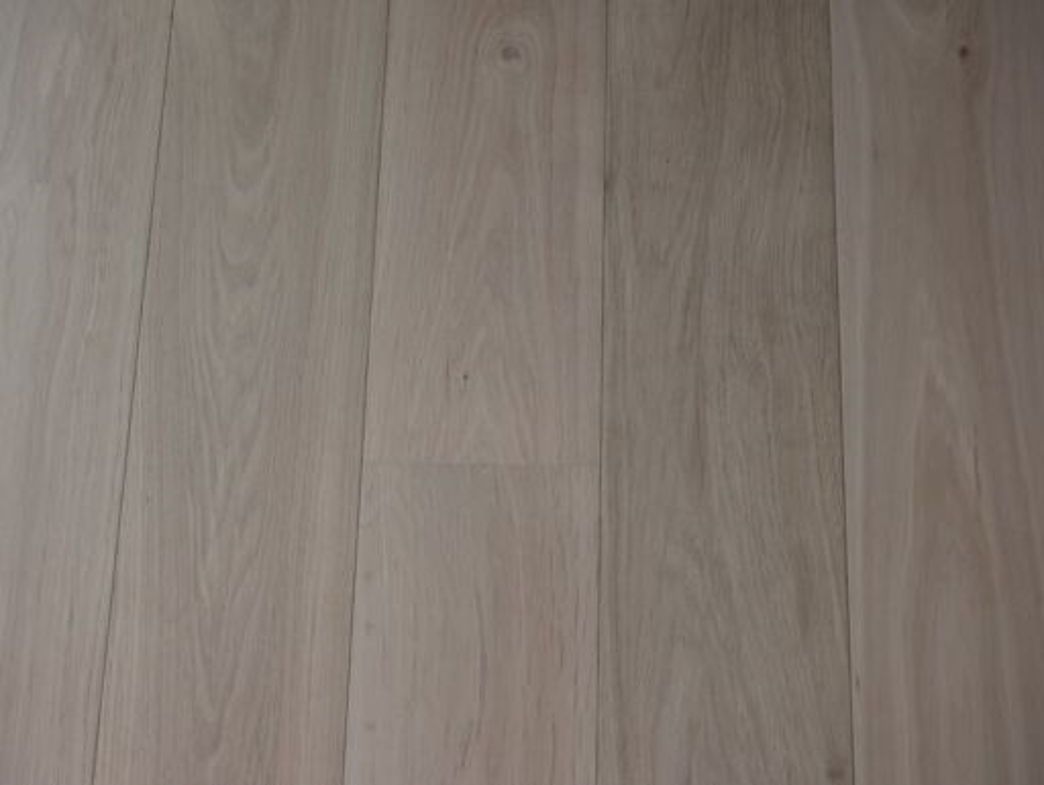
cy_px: 392
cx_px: 522
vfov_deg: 30.3
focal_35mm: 48
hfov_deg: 39.6
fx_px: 1449
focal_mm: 24
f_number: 5.6
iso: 200
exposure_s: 1/125
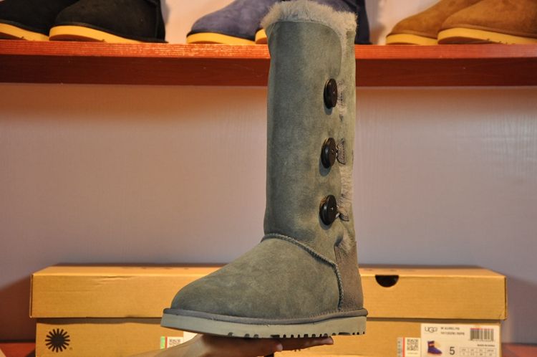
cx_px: 268
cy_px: 178
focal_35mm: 135
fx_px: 2011
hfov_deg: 15.2
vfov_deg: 10.1
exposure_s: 1/80
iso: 800
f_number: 8
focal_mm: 90
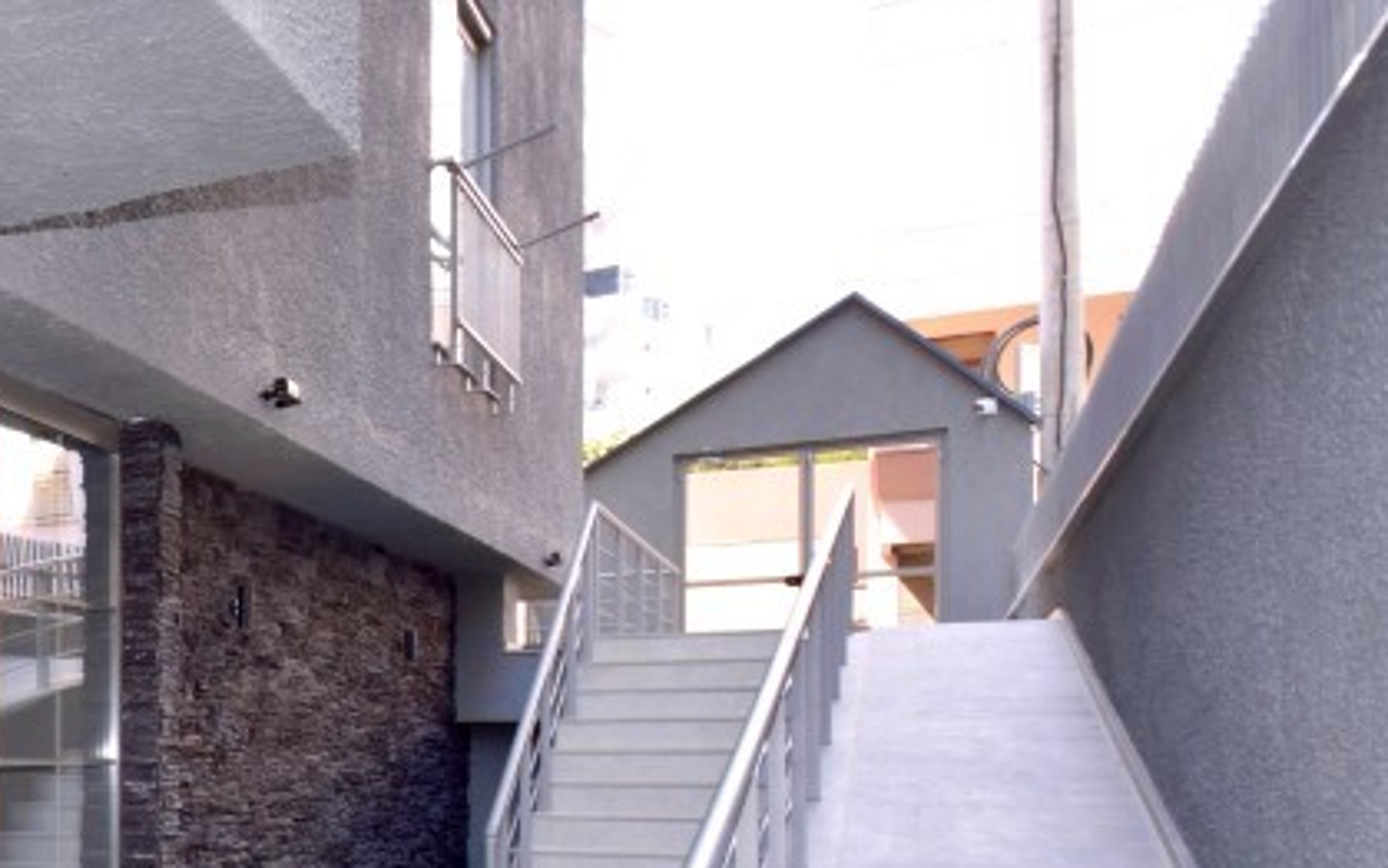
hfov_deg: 33.5
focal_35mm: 42
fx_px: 1589
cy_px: 726
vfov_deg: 29.7
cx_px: -441
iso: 400
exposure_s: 1/125
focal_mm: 10
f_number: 5.6
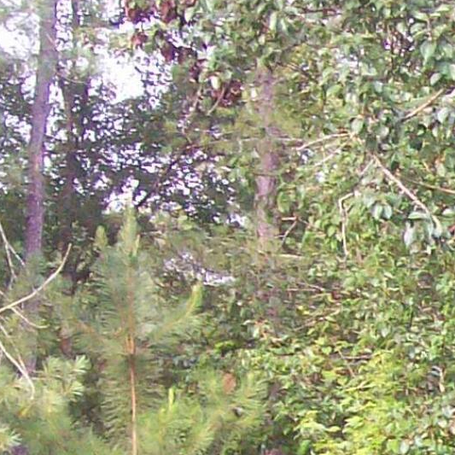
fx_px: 2662
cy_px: 431
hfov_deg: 9.4
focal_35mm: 179
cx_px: 729
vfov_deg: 9.7
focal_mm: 6
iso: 140
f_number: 2.7
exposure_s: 1/99.4
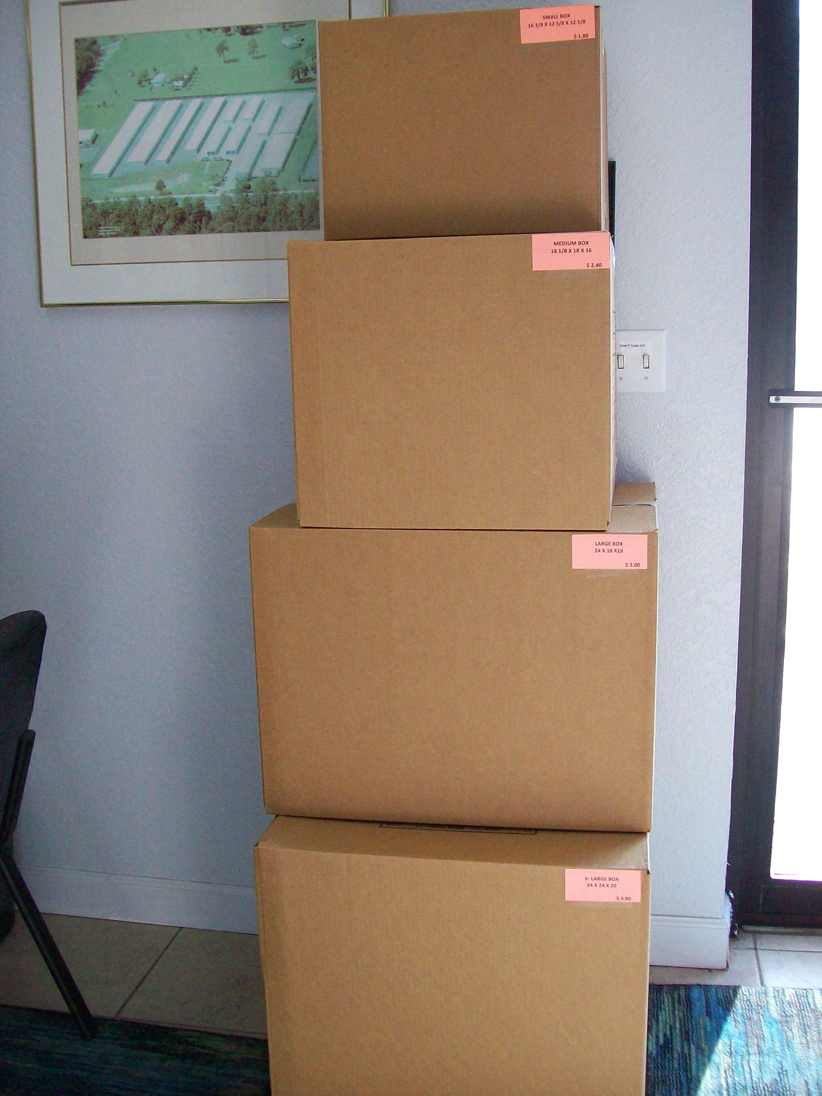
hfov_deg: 39.7
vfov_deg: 51.4
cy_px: 548
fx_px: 1140
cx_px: 411
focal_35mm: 36
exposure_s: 1/154
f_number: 2.7
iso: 200
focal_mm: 6
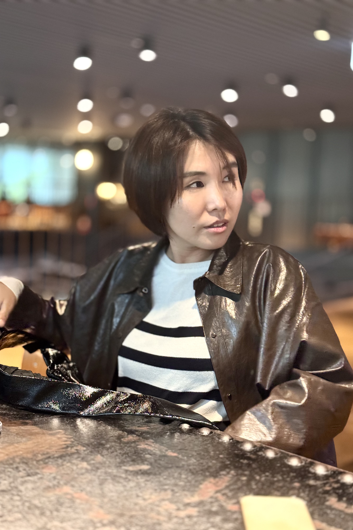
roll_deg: -2.2
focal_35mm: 50
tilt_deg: -4.8
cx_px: 166
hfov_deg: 27.0
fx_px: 735
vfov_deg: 39.6
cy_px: 265
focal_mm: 6.76
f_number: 1.78
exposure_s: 1/24
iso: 640
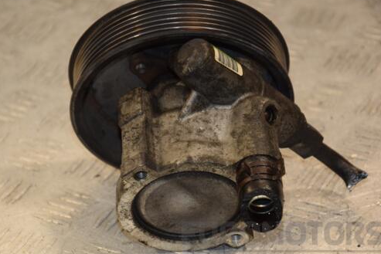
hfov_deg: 10.7
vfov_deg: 7.2
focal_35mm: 192
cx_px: 167
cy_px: 130
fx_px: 2028
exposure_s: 1/160
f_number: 5.6
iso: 800
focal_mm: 105
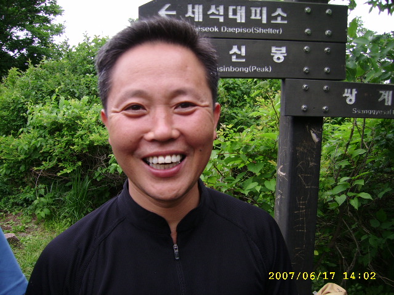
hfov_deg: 52.6
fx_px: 398
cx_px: 197
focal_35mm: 35
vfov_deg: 40.7
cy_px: 148
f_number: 2.8
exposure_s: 1/229
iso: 100
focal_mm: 5.95
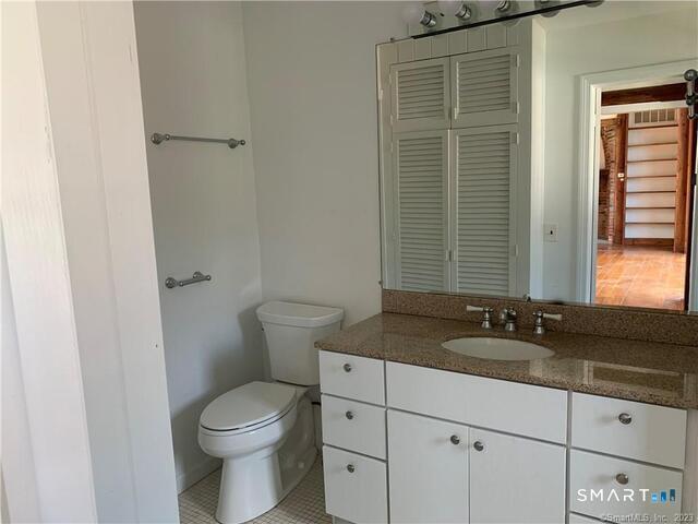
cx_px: 349
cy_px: 262
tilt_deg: -9.2
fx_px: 524
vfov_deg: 53.1
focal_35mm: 26
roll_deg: +2.6
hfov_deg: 67.3
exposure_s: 1/65
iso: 100
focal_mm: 4.25
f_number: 1.8
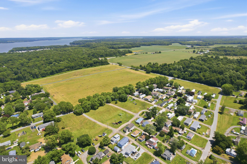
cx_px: 124
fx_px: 151
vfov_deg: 57.2
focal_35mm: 22
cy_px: 82
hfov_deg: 78.6
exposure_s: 1/2000
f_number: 2.8
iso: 100
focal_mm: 8.4
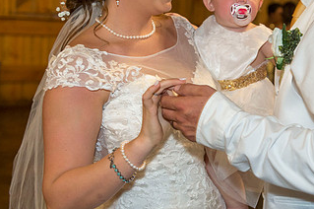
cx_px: 219
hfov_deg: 25.2
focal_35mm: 80
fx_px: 697
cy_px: 85
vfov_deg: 17.0
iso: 1600
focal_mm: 44
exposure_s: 1/160
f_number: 4
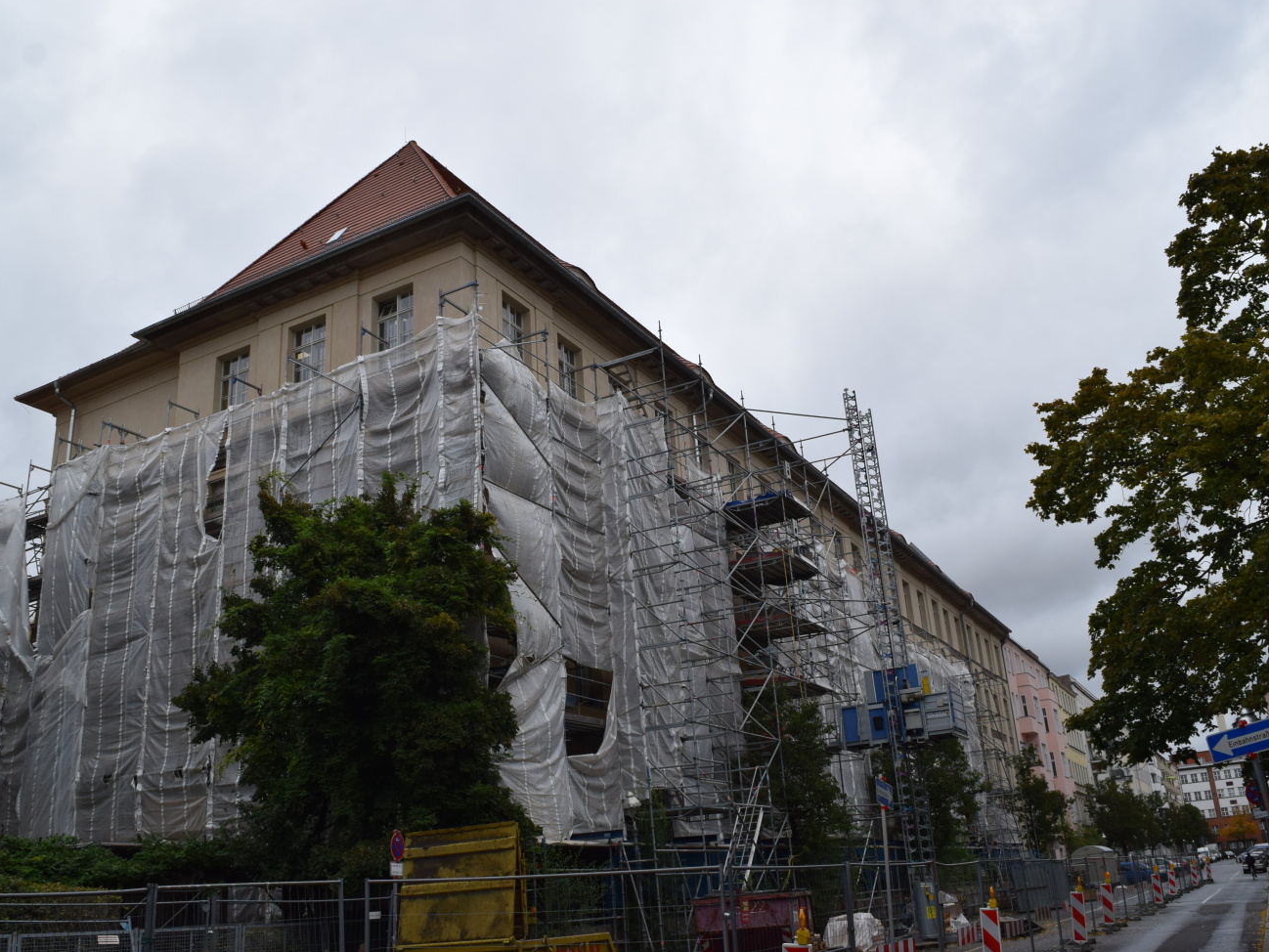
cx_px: 579
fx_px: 1100
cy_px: 476
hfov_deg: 59.9
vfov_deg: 46.8
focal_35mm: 30
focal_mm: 18
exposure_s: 1/400
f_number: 10
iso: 200
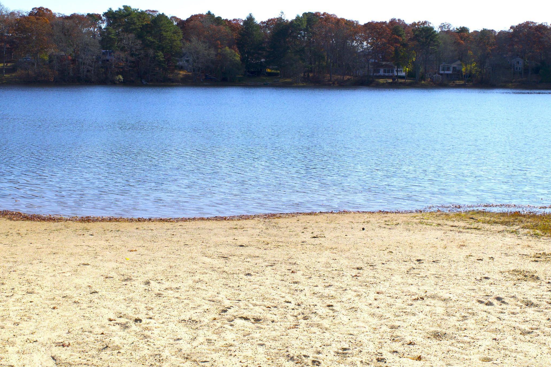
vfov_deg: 23.7
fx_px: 872
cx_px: 242
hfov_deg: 35.0
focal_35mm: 57
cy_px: 144
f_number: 11
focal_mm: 26
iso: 220
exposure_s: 1/500
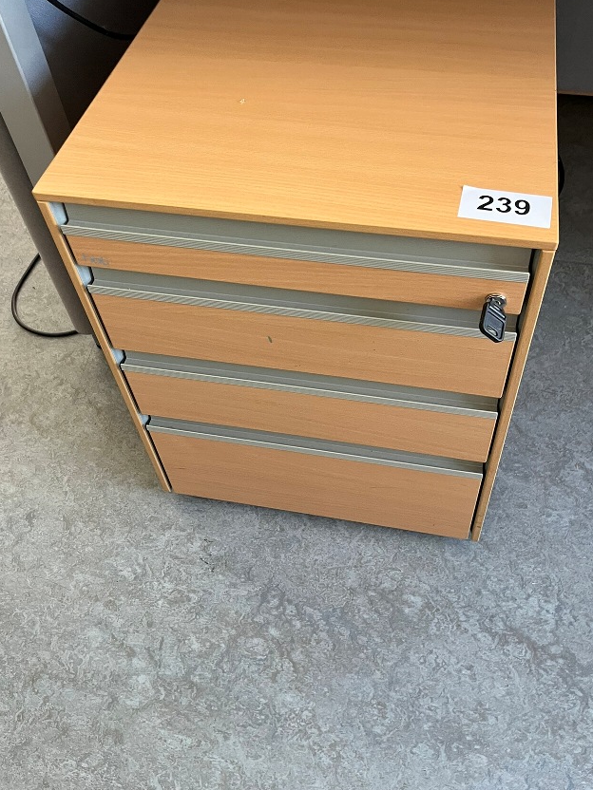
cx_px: 316
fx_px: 731
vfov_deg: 56.3
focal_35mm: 32
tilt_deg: -51.0
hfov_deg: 44.1
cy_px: 309
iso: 250
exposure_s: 1/60
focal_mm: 5.1
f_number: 1.6
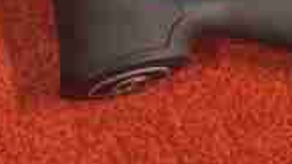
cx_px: -322
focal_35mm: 182
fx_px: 1410
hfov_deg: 10.7
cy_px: -127
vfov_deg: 6.5
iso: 640
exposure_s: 1/100
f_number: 1.8
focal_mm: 5.4
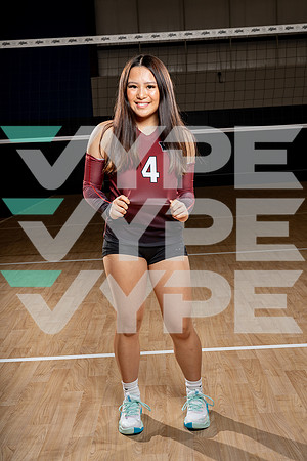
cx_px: 154
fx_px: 614
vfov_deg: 41.1
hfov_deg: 28.1
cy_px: 230
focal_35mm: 48
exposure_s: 1/250
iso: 100
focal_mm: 48
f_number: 8
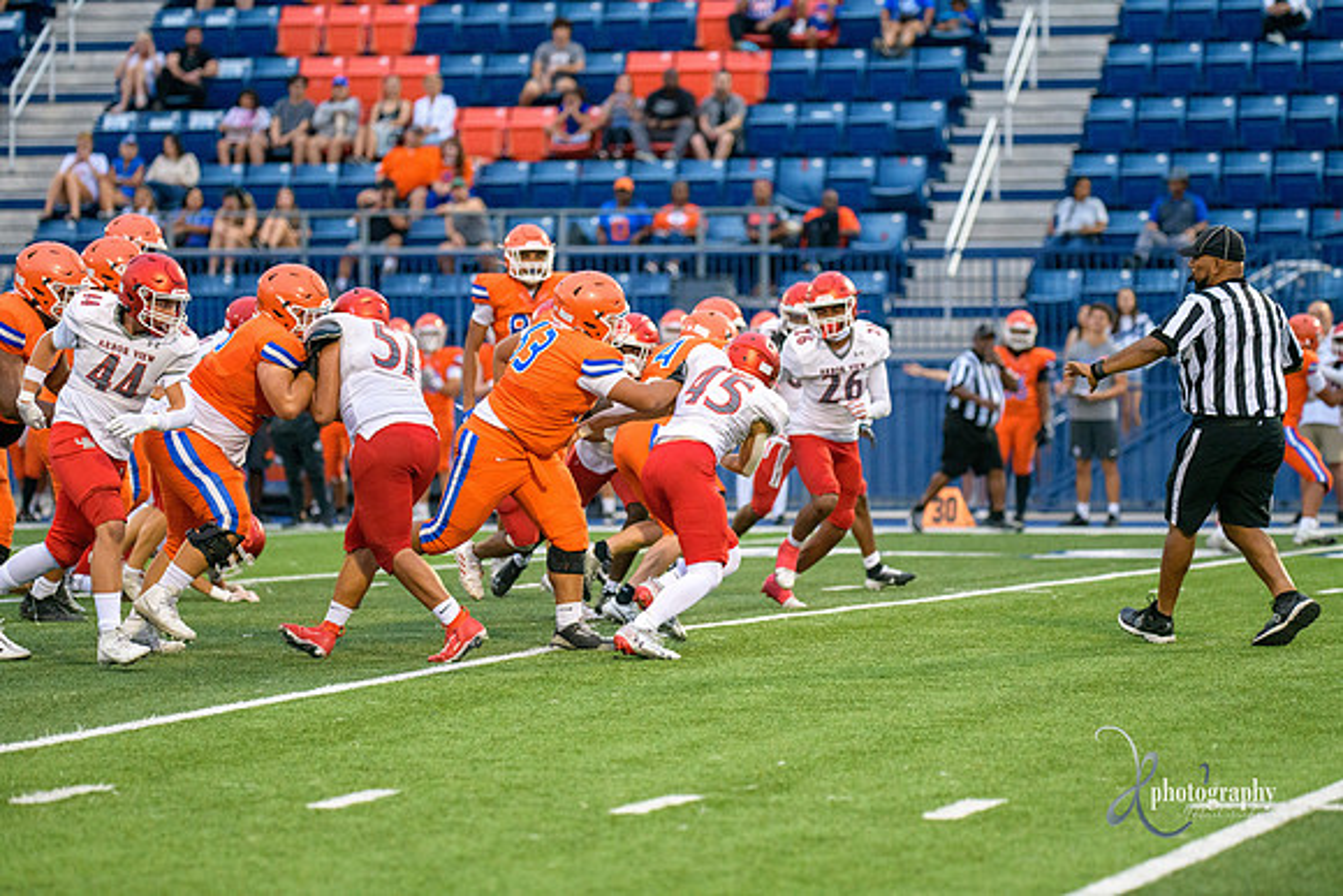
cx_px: 672
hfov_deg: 12.1
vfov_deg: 8.1
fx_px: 6343
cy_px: 448
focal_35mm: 170
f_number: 2.8
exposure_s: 1/2000
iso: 1800
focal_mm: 170
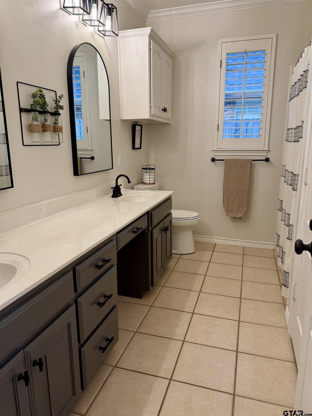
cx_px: 156
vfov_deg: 71.6
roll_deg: +0.4
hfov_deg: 56.8
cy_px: 208
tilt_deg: -12.7
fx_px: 288
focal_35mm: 24
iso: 100
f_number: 1.78
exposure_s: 1/120
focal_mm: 6.76
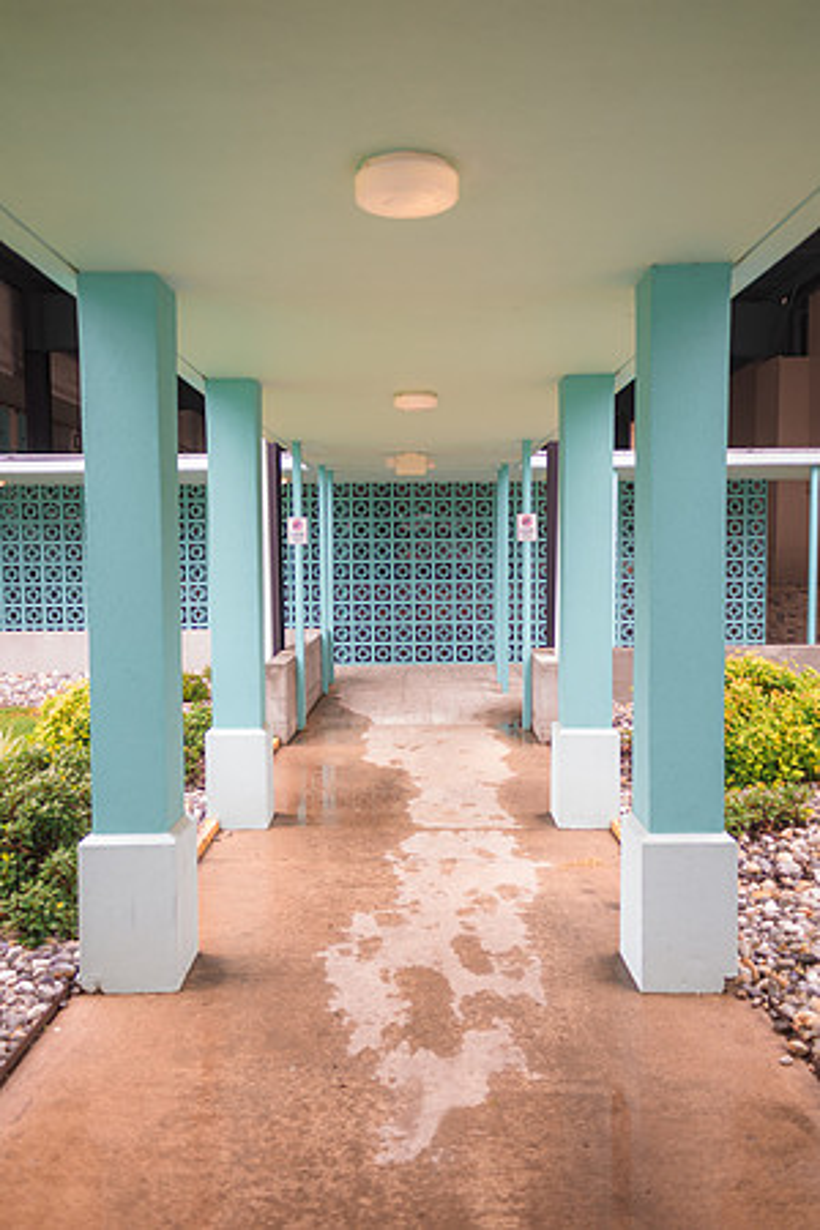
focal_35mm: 28
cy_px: 615
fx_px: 957
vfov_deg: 65.5
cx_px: 410
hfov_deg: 46.4
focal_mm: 28
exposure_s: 1/80
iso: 64
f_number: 2.8
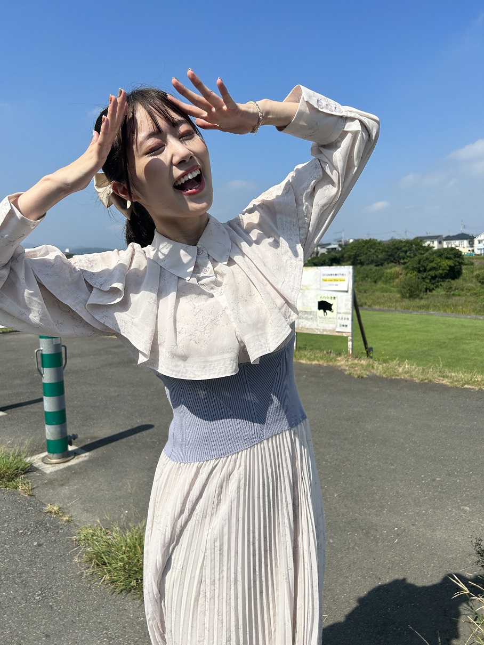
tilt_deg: -5.4
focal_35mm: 26
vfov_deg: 67.3
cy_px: 322
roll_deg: +2.9
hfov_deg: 53.1
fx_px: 485
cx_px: 242
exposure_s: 1/6579
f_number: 1.5
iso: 50
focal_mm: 5.7
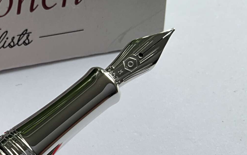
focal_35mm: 78
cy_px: 189
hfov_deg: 24.6
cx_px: -29
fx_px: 525
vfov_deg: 16.0
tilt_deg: -60.4
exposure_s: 1/128
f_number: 1.8
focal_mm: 3
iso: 16
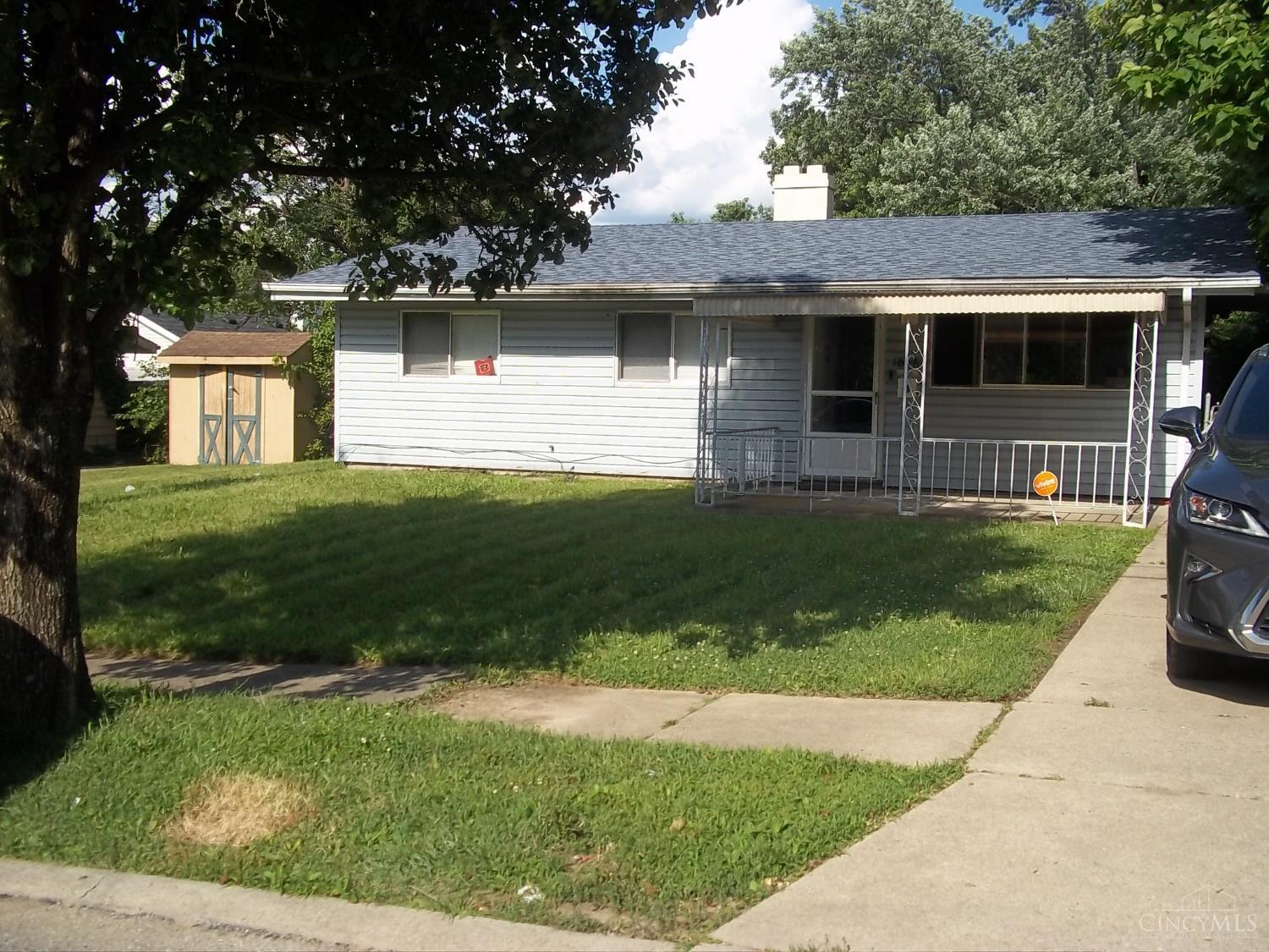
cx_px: 634
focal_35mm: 36
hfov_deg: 51.4
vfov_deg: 39.7
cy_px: 476
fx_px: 1320
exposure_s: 1/250
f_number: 8
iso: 80
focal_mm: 6.5
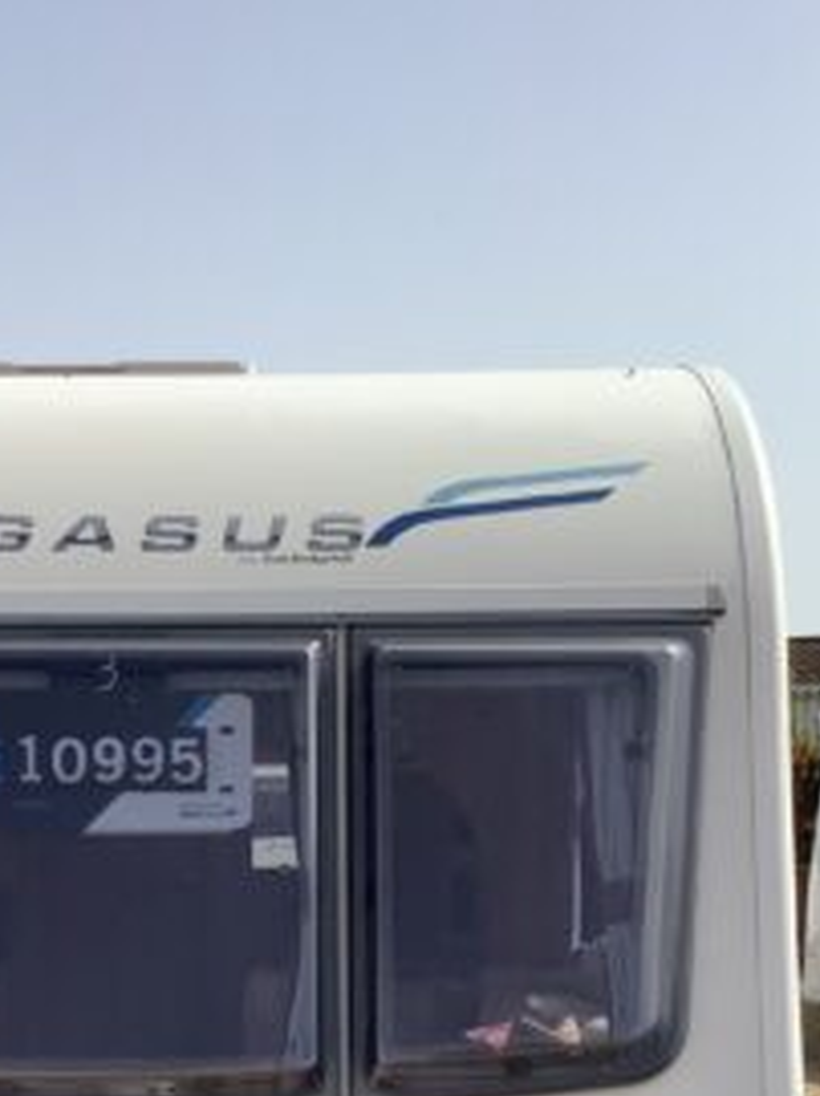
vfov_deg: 26.4
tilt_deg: -8.2
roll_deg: +1.1
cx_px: 146
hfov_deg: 21.0
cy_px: 1137
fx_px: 2183
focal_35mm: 69
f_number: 2.4
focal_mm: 3.3
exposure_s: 1/1431
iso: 25
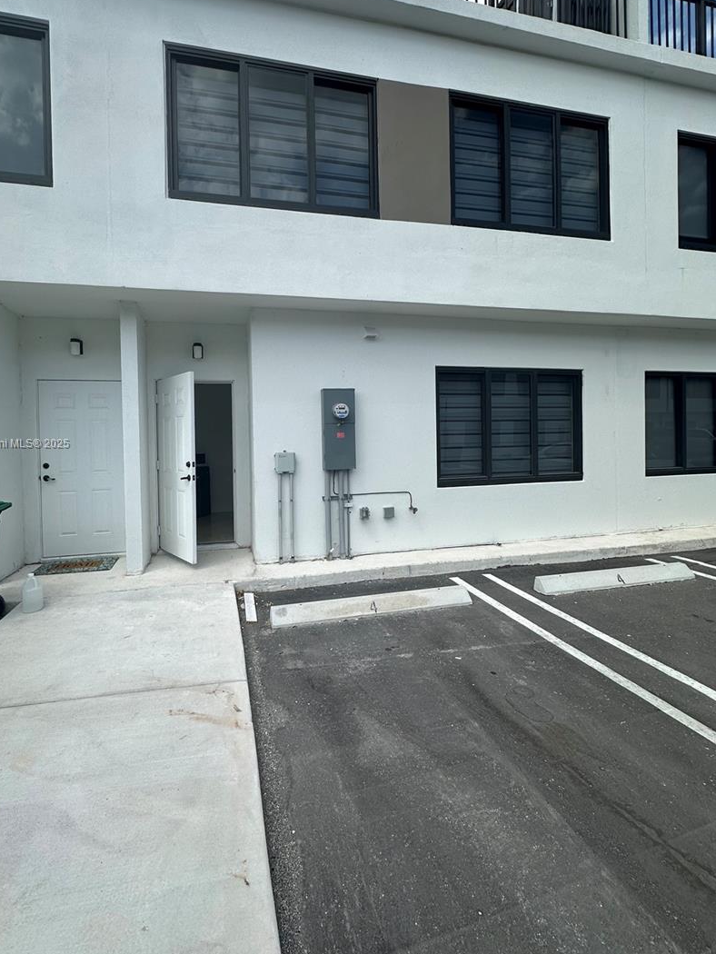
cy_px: 444
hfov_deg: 77.8
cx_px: 312
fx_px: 441
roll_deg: -0.5
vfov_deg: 94.3
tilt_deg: -0.5
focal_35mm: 16
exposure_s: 1/2353
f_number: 2.2
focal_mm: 2.22
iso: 50
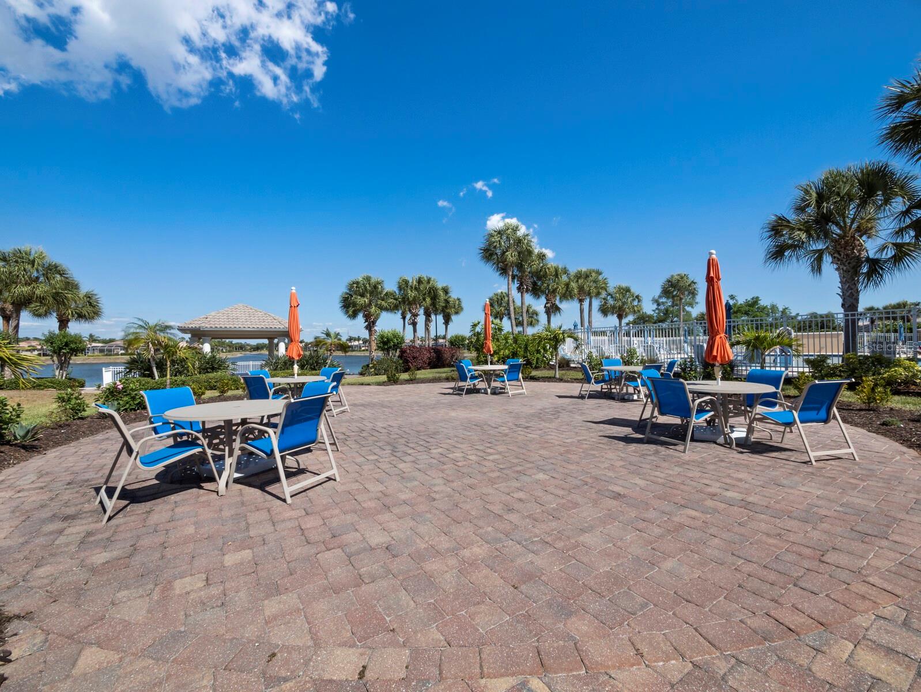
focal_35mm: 14
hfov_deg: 102.0
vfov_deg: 85.7
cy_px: 346
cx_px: 460
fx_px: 373
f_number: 10
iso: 320
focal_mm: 7
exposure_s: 1/640
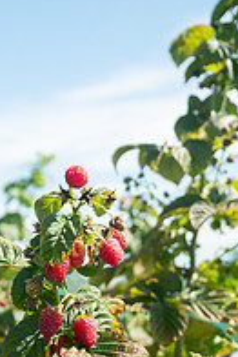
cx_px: 24
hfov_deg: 24.0
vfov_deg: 35.2
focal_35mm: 55
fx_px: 544
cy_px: 280
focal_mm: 24
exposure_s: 1/6400
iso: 500
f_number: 2.8
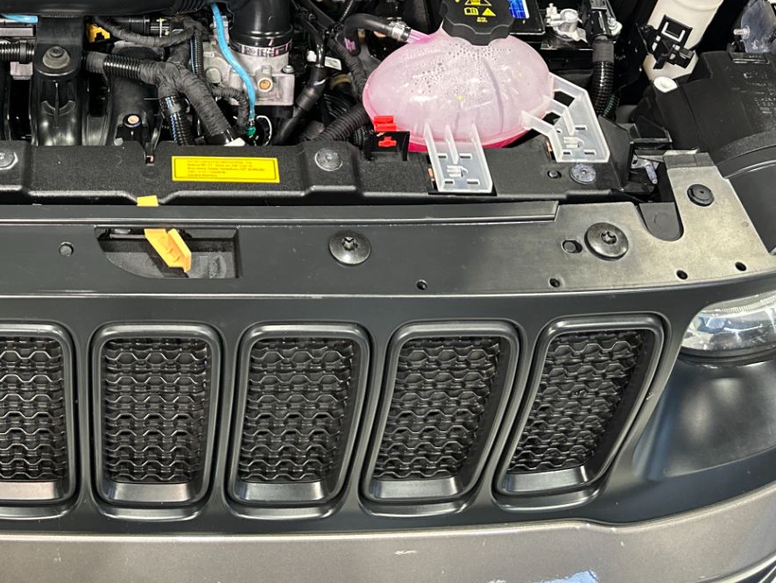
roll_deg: -1.2
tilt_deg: -42.6
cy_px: 11
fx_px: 1166
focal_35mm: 52
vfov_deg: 26.7
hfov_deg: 35.3
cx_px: 127
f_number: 1.78
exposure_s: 1/60
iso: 500
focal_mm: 6.86
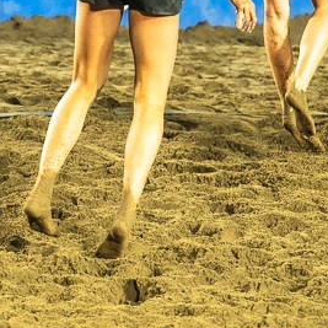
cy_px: -99
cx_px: 254
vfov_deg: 4.8
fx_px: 3891
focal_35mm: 363
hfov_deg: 4.8
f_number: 3.2
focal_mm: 89
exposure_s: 1/1000
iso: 1000
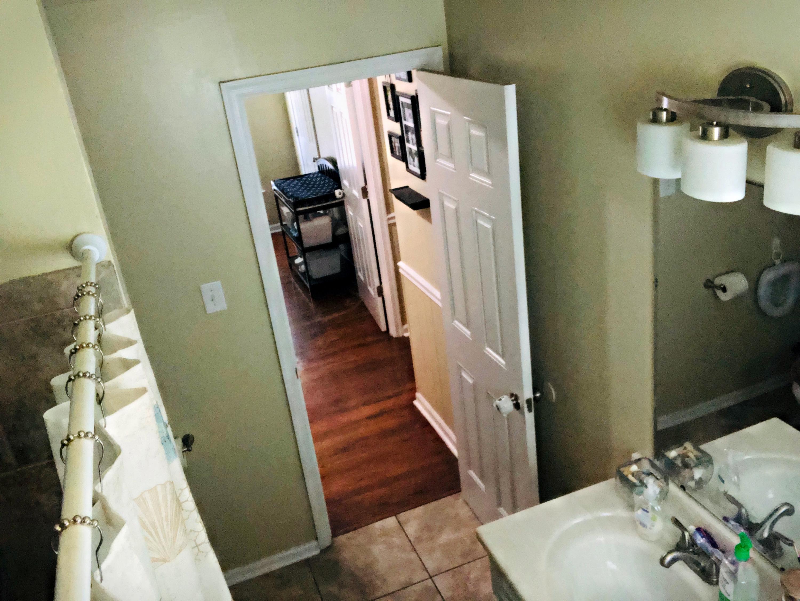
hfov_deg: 56.8
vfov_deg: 44.2
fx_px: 740
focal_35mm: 32
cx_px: 400
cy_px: 300
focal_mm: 2.87
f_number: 2.2
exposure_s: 1/30
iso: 500
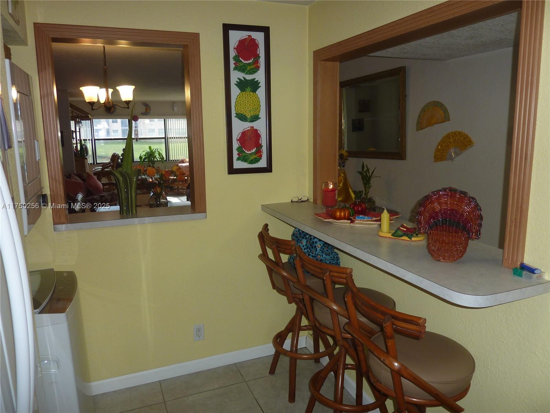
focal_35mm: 25
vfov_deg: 54.9
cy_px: 206
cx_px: 275
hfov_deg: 69.4
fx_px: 397
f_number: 3.3
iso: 100
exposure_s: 1/30
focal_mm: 4.1
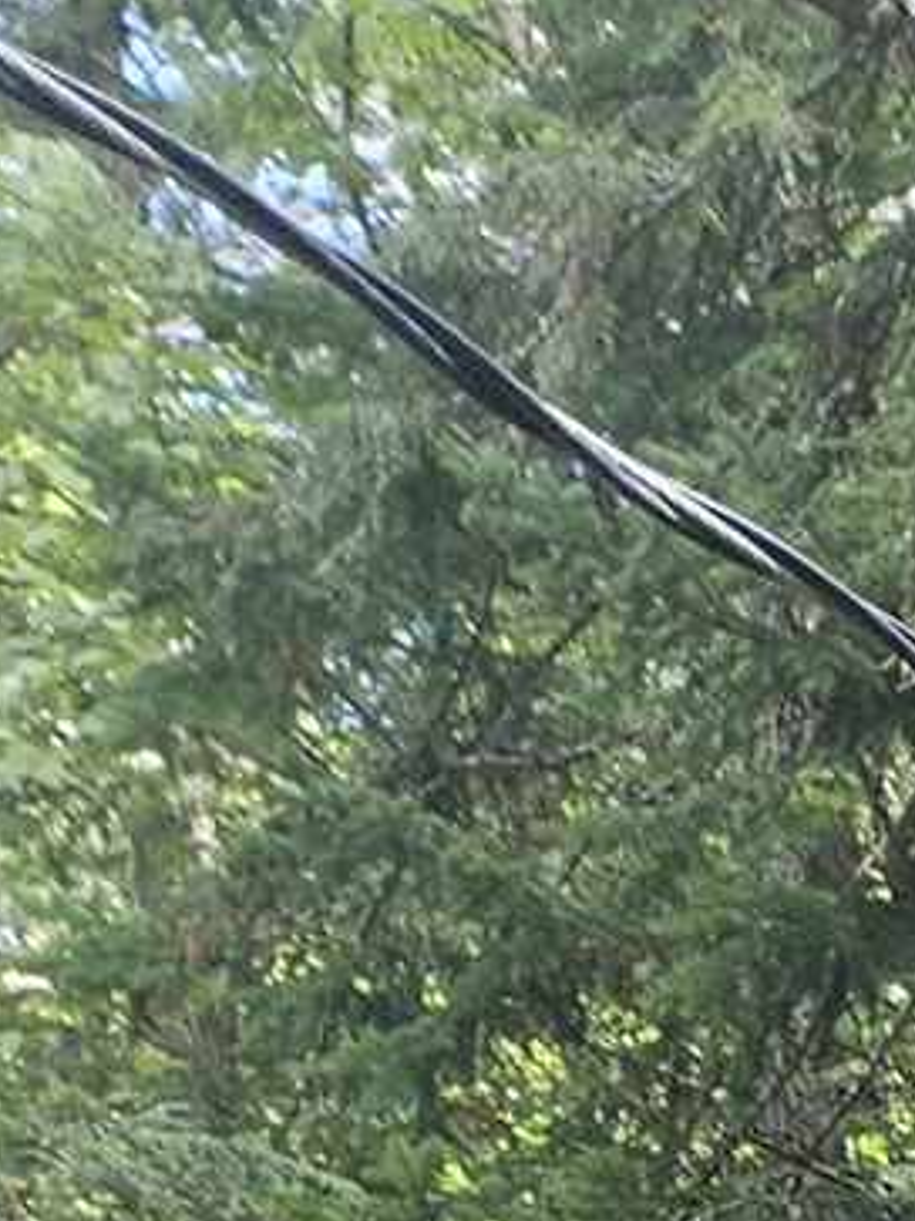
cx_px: 2557
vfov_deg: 10.8
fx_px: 5149
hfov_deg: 8.7
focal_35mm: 146
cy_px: 3222
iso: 50
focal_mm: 5.4
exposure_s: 1/120
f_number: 1.8
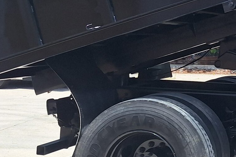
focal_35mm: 81
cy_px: 18
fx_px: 531
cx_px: 337
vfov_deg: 16.6
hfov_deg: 21.6
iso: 40
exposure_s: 1/2410
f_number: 1.8
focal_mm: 5.54
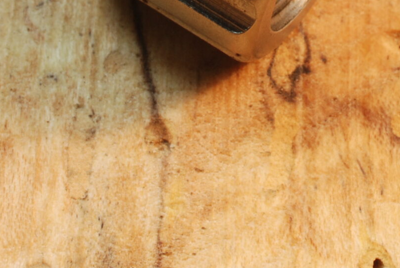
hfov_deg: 10.7
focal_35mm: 191
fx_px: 2124
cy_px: -144
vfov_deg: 7.1
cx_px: 261
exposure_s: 1/10
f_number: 22
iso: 200
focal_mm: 40
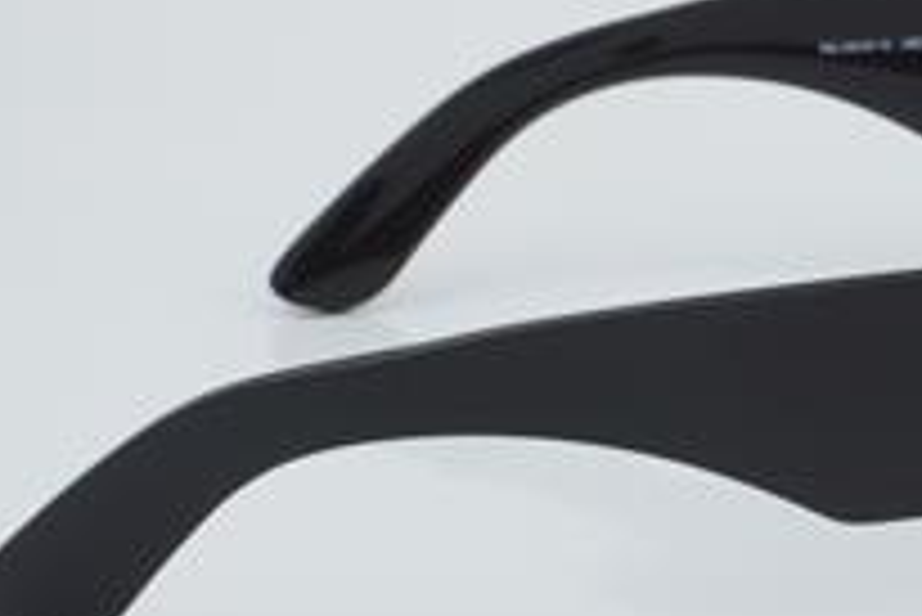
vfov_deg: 9.4
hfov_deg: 13.9
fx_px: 3742
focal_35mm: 146
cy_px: 346
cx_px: 778
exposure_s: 1/4
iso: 100
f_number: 32
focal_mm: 50
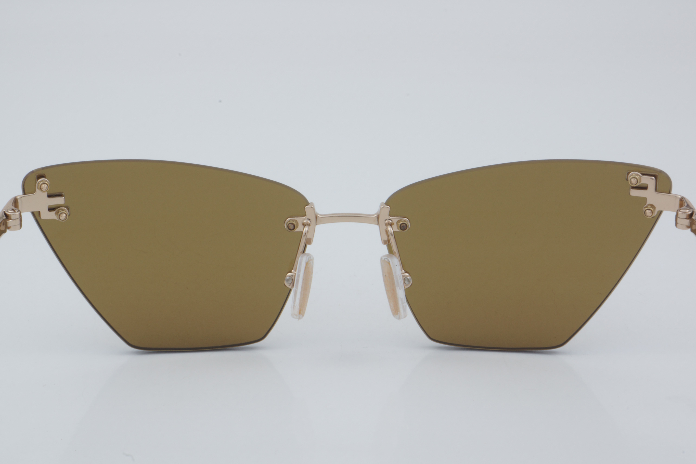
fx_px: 1450
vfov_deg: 18.2
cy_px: 232
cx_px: 348
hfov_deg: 27.0
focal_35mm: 75
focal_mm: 50
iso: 100
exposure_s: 1/3
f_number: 32
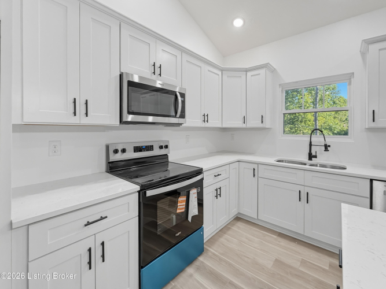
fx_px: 156
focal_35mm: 14
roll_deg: +1.6
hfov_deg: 102.1
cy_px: 144
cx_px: 193
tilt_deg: -5.1
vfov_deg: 85.7
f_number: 2.2
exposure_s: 1/120
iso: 160
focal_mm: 2.2
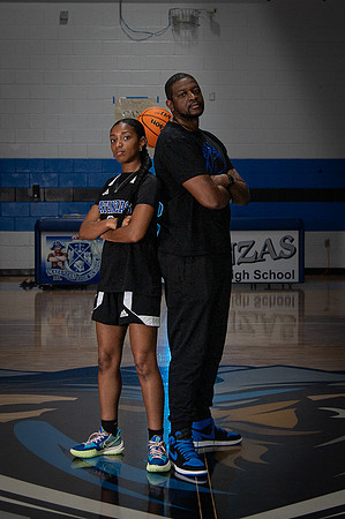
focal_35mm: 75
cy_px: 212
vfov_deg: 27.1
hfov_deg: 18.2
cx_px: 173
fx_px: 1074
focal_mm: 38
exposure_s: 1/200
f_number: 4
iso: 640
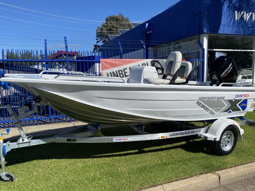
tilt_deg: -8.0
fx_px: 206
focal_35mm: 28
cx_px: 131
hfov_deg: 63.4
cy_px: 102
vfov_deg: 49.7
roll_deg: +0.5
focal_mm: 4.25
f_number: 1.8
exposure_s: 1/5495
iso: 32
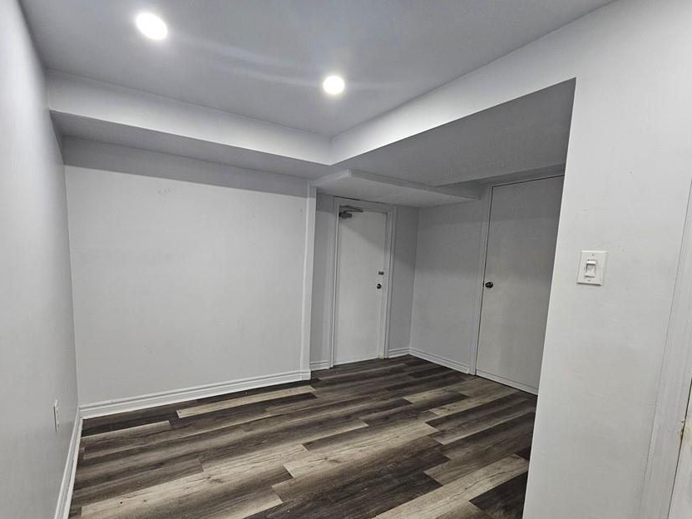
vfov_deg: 77.6
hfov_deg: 94.3
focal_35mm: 16
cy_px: 300
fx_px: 320
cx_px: 322
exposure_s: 1/60
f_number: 2.2
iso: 320
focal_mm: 2.2
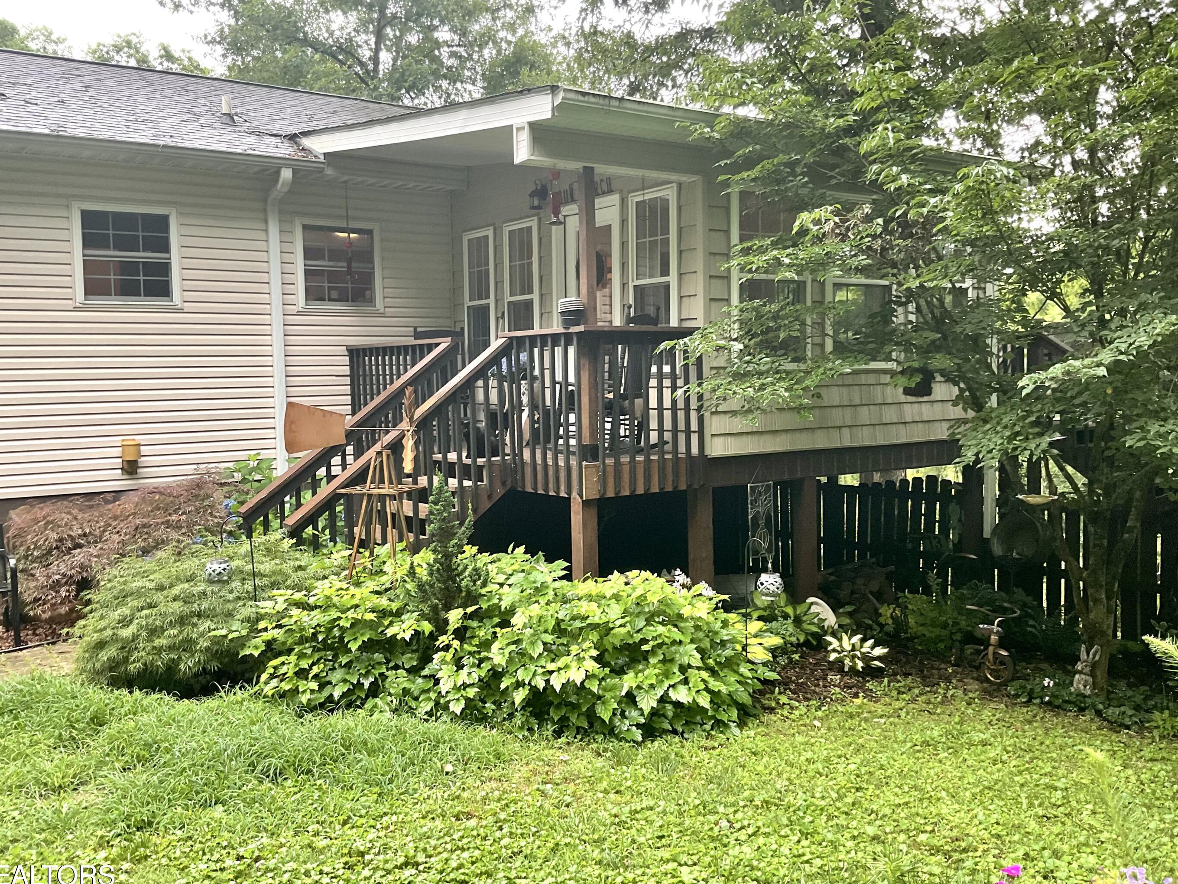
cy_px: 433
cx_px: 559
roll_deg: +1.1
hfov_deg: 56.8
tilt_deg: -2.9
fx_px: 1089
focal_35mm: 32
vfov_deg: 44.2
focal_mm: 3
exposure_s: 1/120
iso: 64
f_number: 1.8
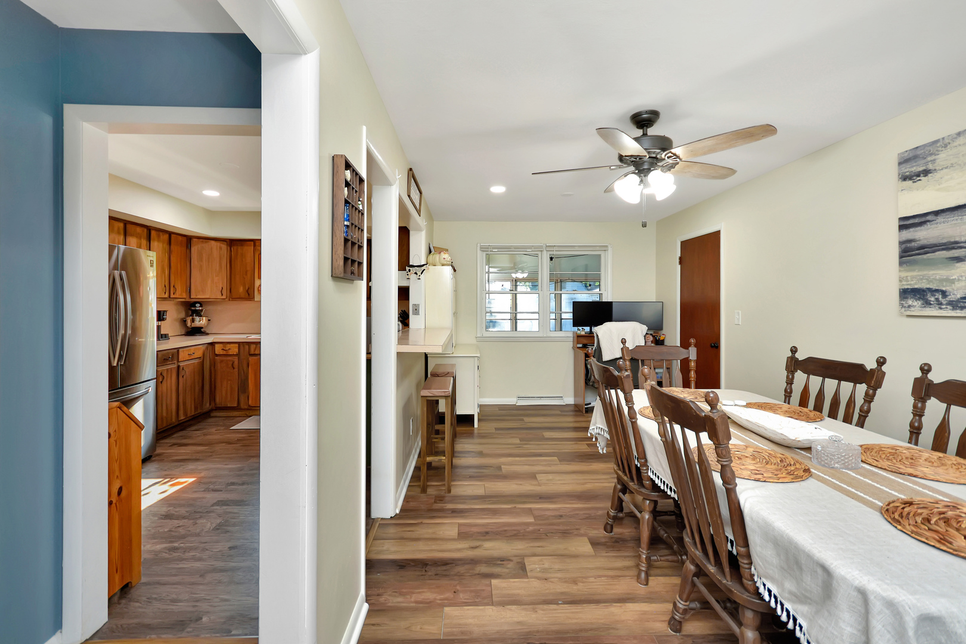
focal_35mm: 15
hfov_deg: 100.4
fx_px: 402
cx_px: 483
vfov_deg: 77.3
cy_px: 322
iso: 220
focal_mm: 10
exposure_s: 1/60
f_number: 4
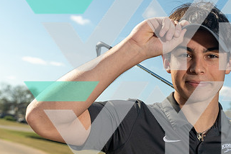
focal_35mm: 74
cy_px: 120
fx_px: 475
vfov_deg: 18.3
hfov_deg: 26.4
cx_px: 207
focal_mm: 41
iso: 500
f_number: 5.6
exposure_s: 1/200
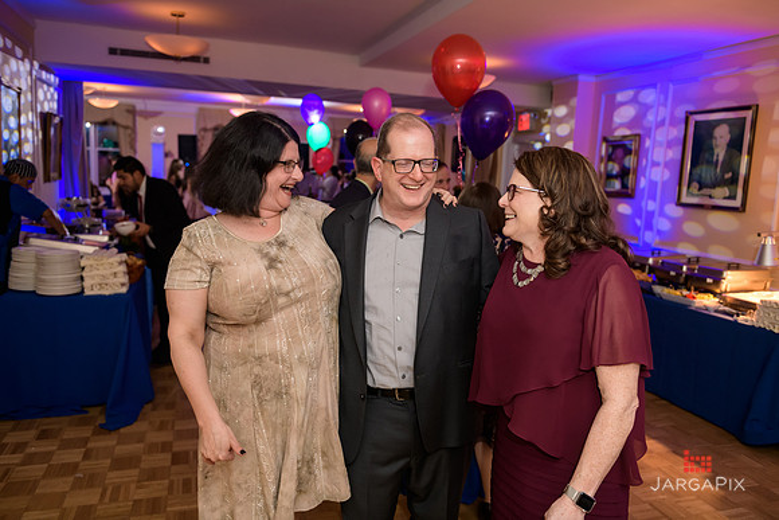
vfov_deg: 46.4
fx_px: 606
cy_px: 260
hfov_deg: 65.5
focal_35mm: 28
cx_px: 390
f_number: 3.2
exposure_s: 1/125
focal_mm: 28
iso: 800
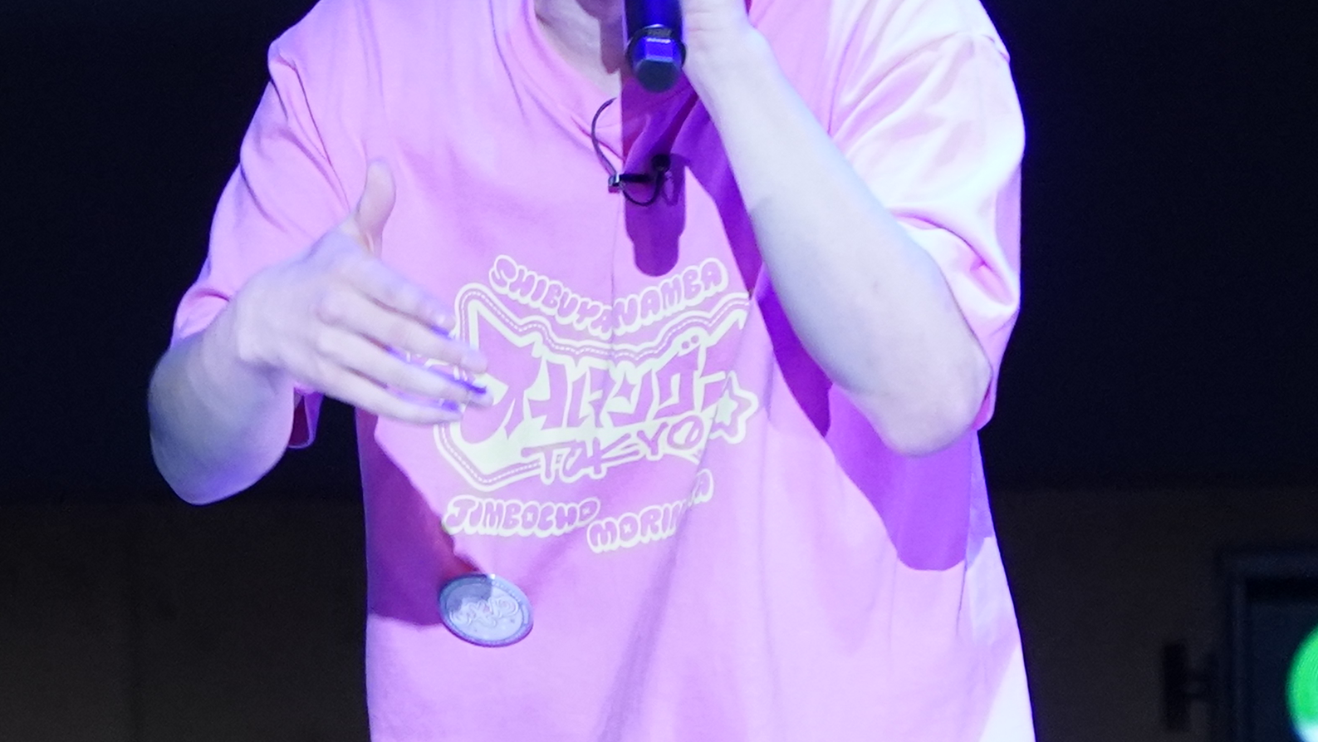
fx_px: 54489
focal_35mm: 1559
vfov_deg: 0.8
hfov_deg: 1.4
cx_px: 478
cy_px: 376
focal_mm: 400
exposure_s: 1/320
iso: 5000
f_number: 5.6
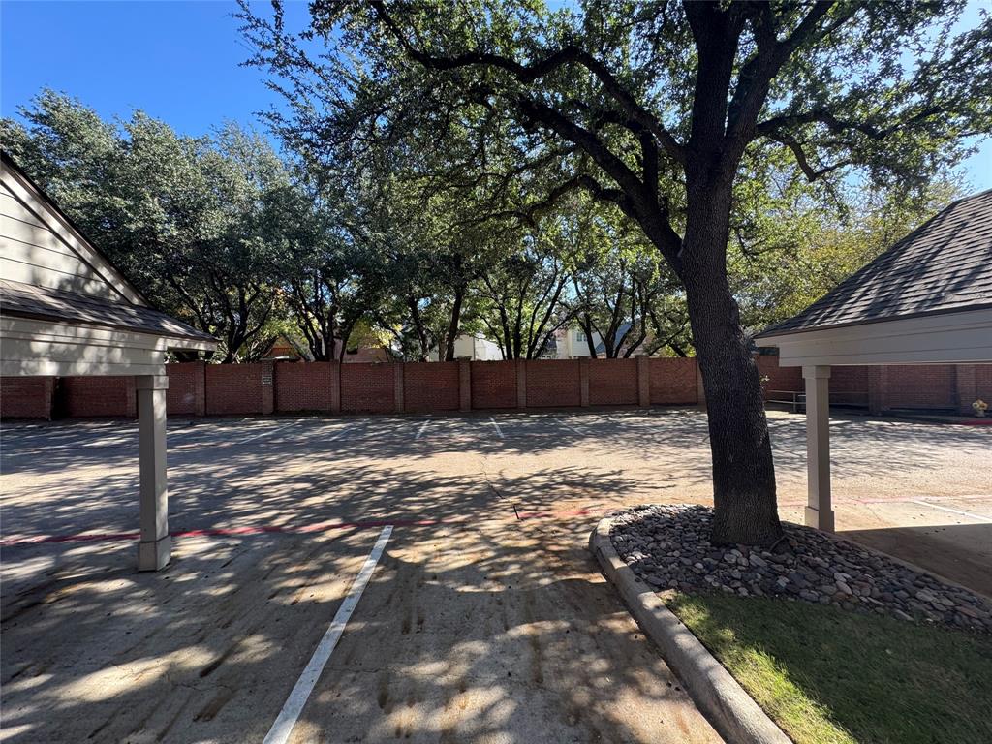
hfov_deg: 102.1
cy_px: 372
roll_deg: +1.7
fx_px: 401
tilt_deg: +2.1
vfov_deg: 85.7
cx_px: 496
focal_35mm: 14
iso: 40
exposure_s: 1/297
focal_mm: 2.22
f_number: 2.2
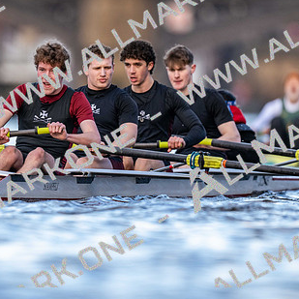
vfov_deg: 1.8
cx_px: 106
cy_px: 121
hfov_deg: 1.8
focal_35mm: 958
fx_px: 9362
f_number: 4
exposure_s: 1/2500
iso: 1600
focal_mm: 600
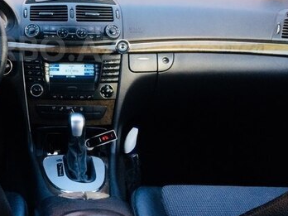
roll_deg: -3.5
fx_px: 458
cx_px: 36
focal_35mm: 55
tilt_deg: -13.9
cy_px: 48
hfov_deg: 33.4
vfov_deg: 26.2
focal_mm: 4.15
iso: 80
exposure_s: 1/33
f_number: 2.2
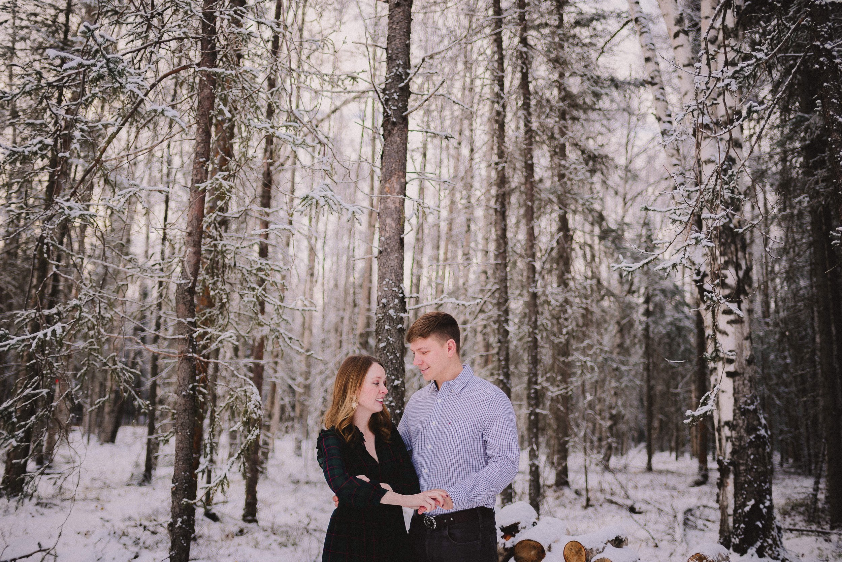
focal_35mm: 35
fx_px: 819
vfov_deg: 37.9
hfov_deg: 54.4
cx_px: 421
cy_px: 281
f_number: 1.8
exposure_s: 1/800
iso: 250
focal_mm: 35
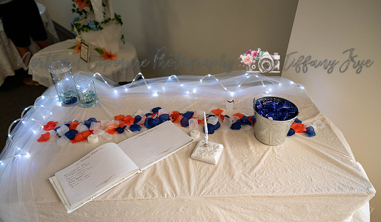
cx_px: 190
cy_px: 123
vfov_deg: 43.9
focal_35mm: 27
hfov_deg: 69.4
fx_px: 275
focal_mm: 26
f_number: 2.8
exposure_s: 1/250
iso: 400
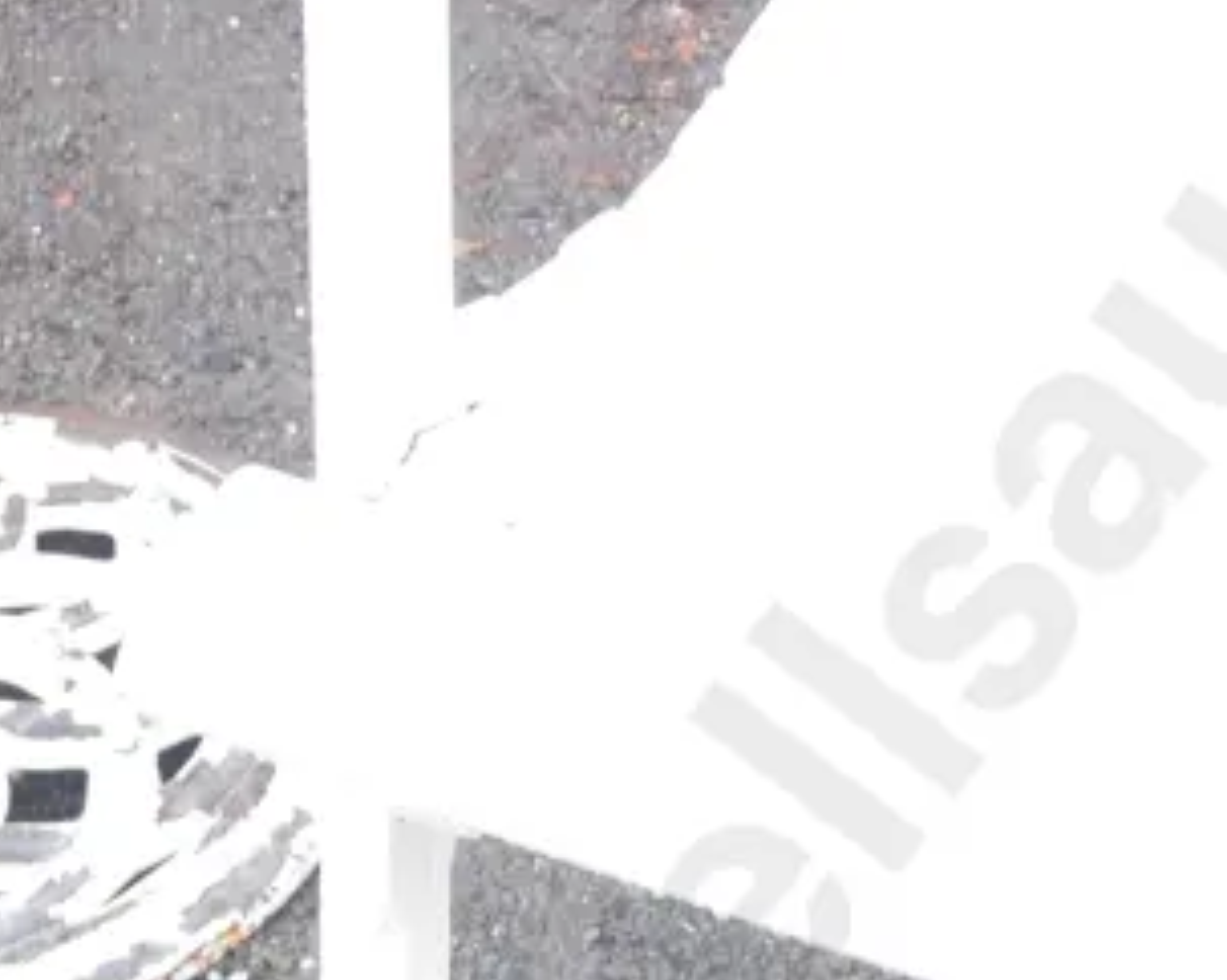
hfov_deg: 15.9
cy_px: 271
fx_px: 4319
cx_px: 1233
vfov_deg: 12.9
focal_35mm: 119
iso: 200
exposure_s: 1/200
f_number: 6.3
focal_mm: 18
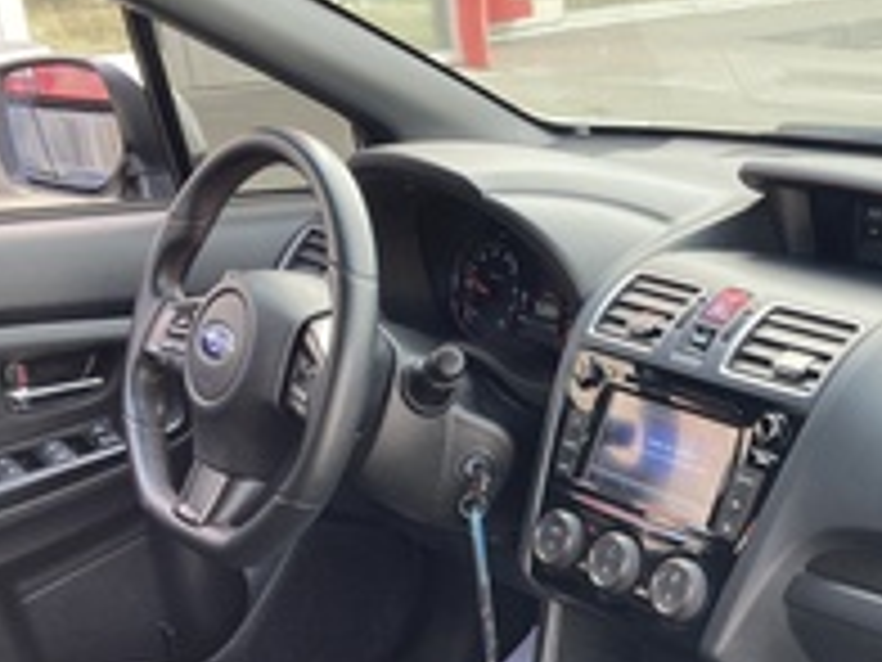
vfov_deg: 23.2
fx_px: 1529
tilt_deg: -27.1
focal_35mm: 60
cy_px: 691
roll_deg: +1.9
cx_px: 765
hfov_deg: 31.0
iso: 50
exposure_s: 1/121
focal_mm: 3.99
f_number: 1.8
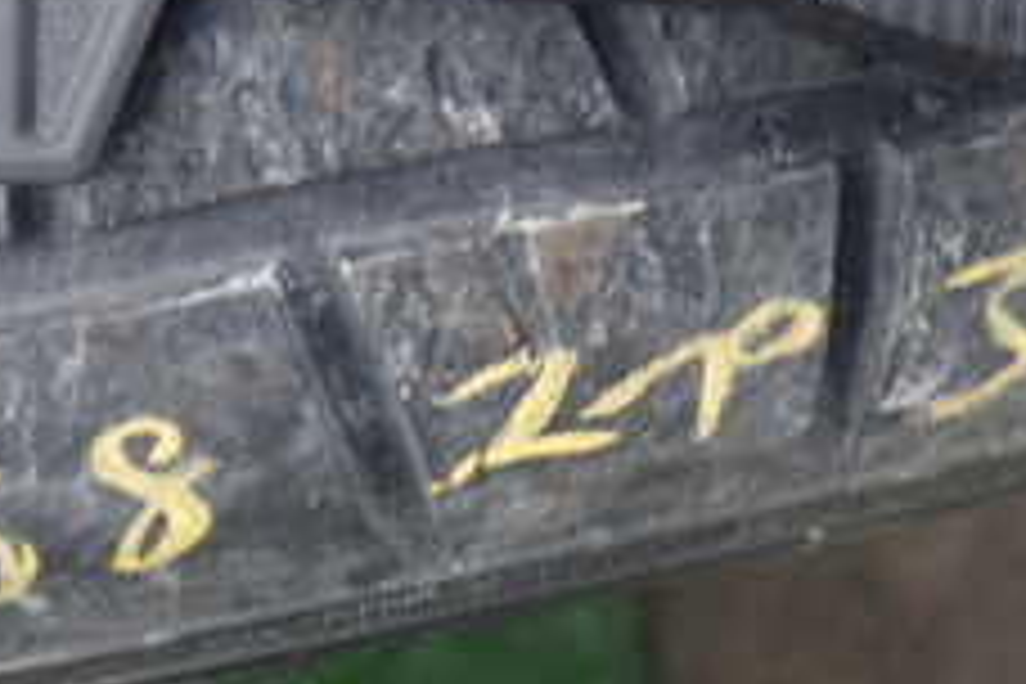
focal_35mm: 82
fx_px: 2337
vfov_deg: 16.3
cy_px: -27
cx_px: 414
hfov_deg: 24.7
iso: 200
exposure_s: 1/125
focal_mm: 5.4
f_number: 2.3
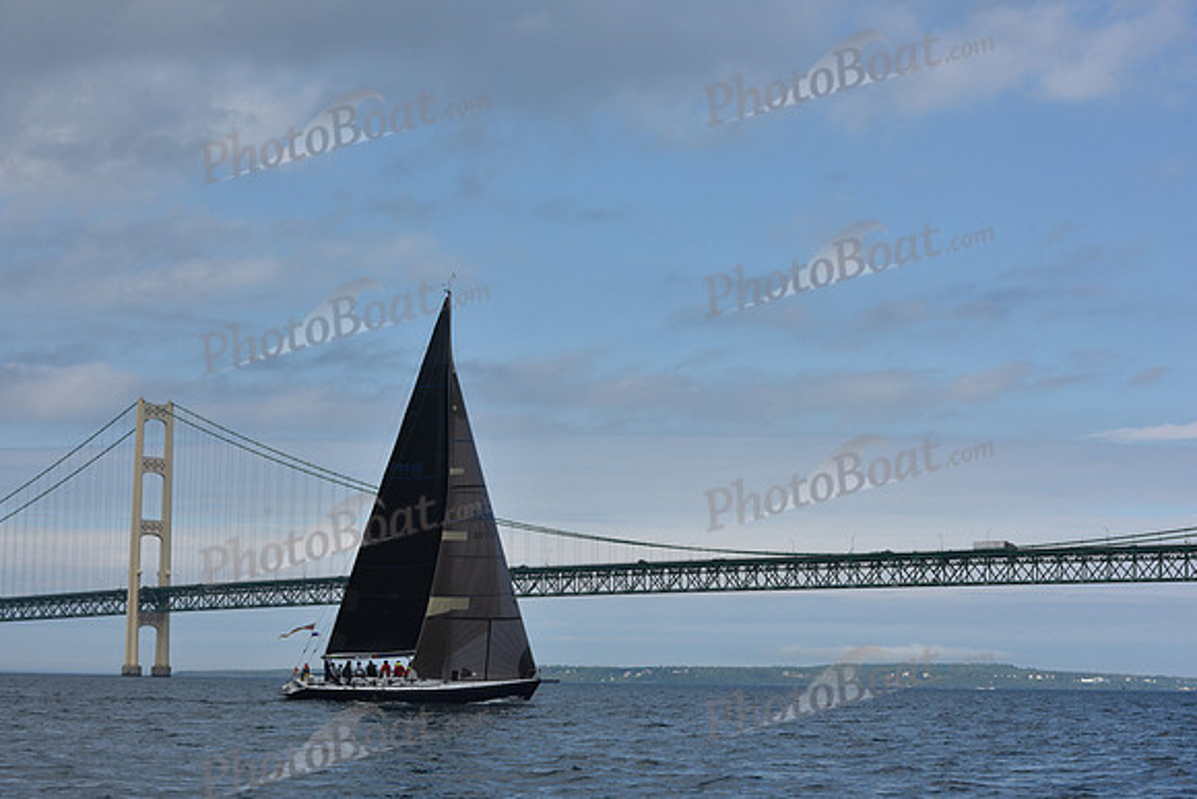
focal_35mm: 70
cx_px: 598
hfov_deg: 28.8
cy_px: 400
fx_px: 2328
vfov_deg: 19.5
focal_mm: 70
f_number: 10
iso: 250
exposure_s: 1/800
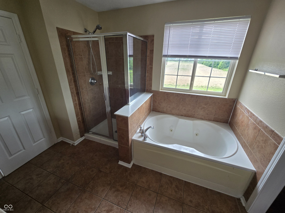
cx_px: 142
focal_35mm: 13
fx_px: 107
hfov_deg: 106.2
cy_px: 106
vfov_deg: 89.9
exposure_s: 1/120
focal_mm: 2.2
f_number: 2.2
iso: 100
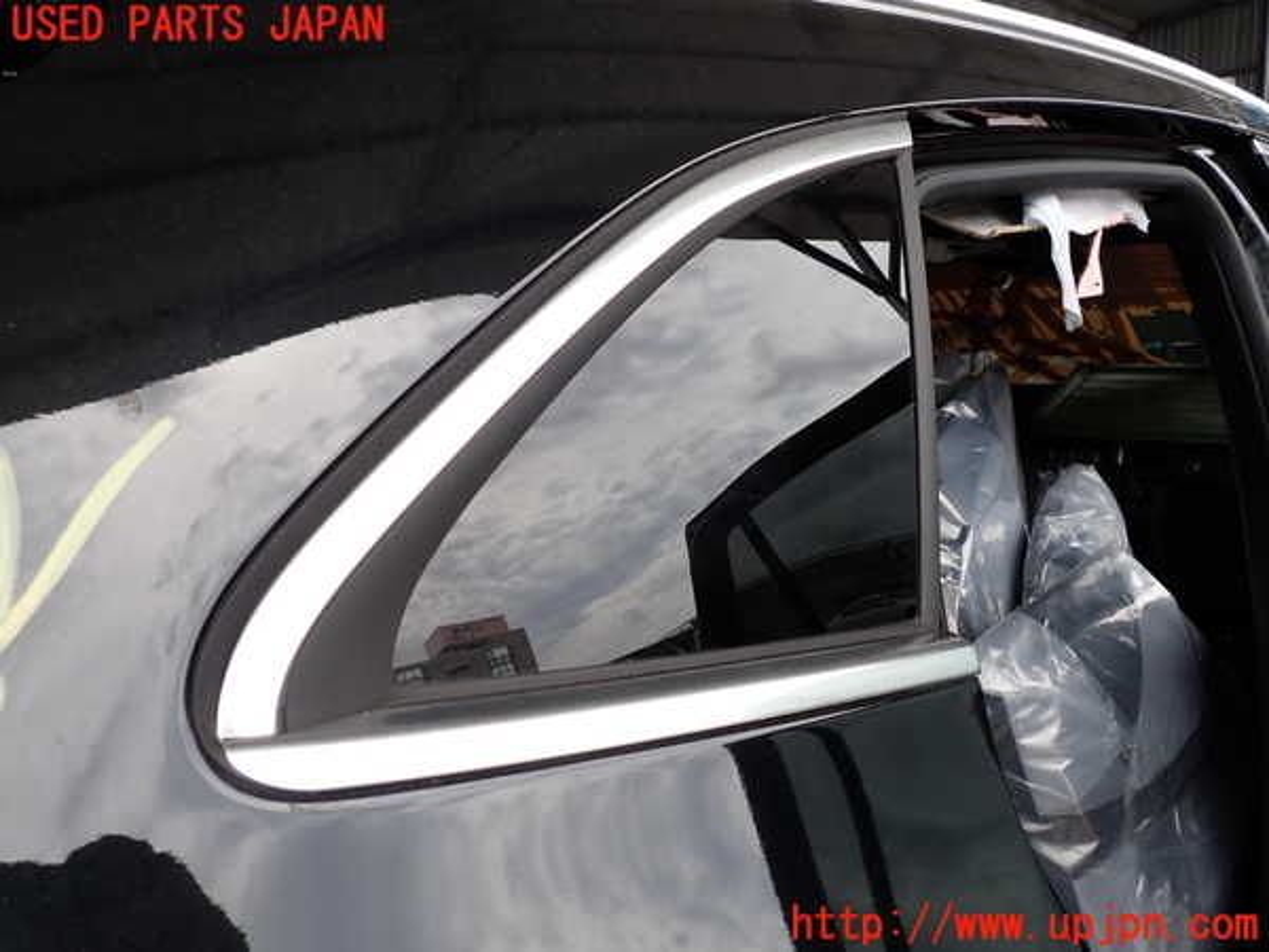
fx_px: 916
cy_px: 476
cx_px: 634
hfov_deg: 69.4
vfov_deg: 54.9
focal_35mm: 25
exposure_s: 1/400
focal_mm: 4.5
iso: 100
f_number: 2.8
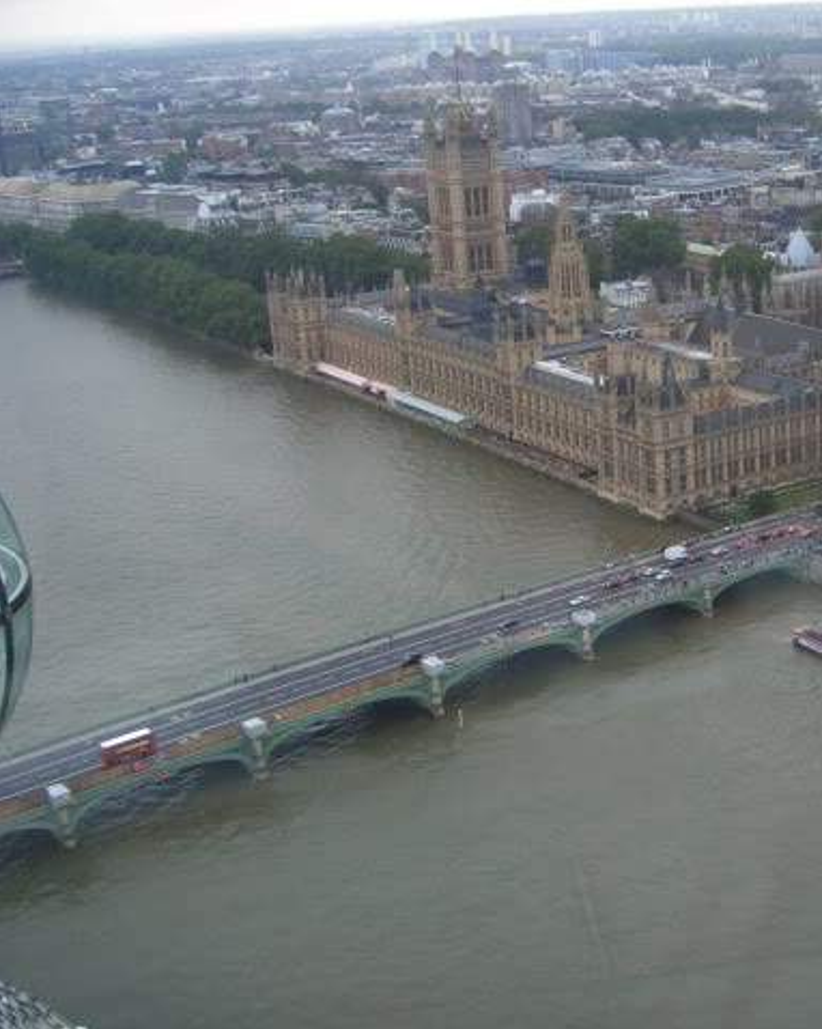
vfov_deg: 36.7
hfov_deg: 29.0
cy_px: 514
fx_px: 1552
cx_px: 652
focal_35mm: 51
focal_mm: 8
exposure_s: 1/40
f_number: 2.8
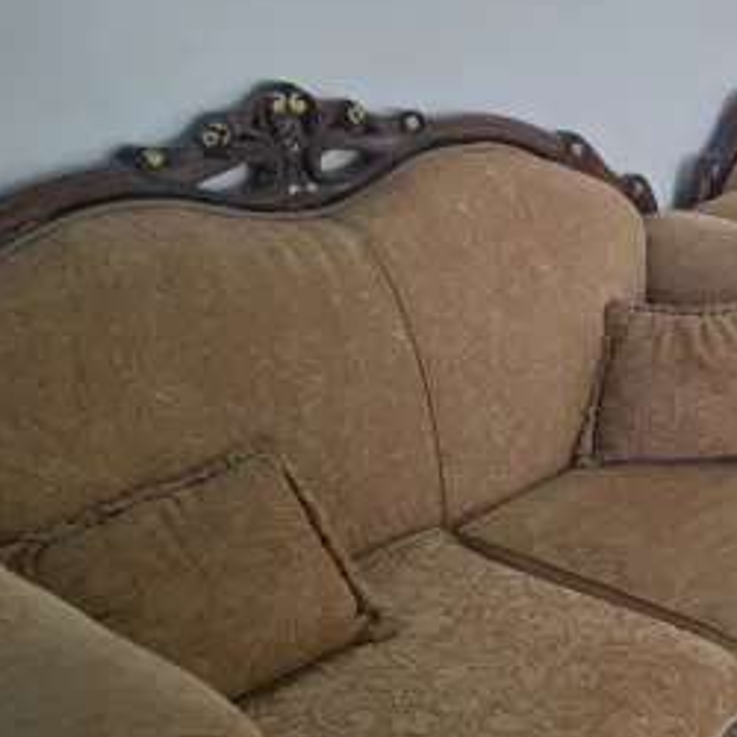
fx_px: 1253
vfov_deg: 32.7
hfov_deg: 29.8
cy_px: 312
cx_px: 793
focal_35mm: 52
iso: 100
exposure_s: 1/120
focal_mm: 5.54
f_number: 1.8
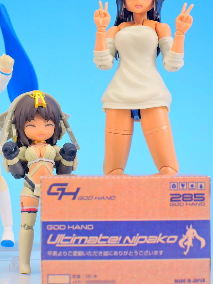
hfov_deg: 11.3
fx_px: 1074
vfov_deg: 15.0
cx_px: 90
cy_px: 119
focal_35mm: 131
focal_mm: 22.4
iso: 80
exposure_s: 1/6
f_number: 5.8
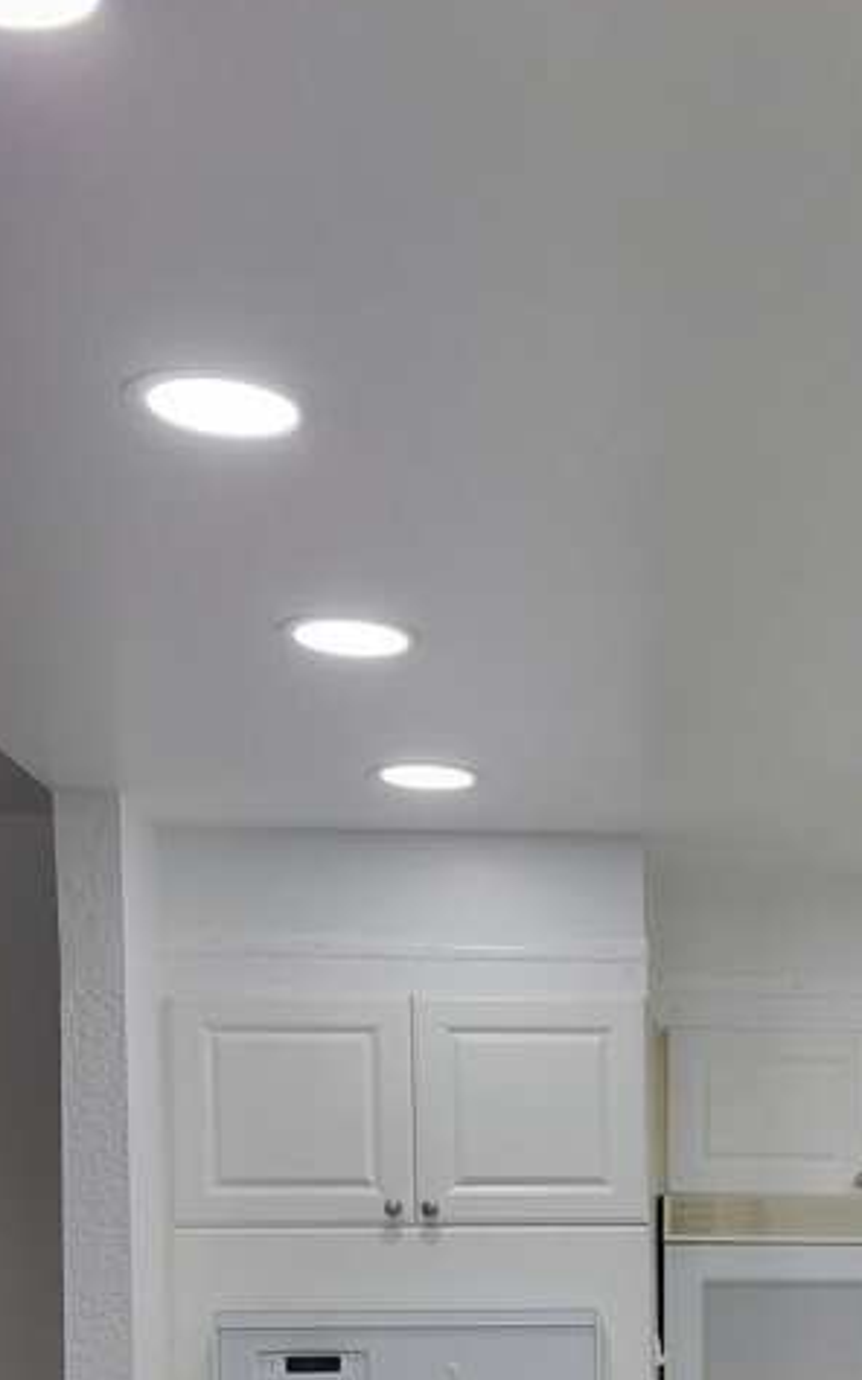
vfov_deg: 30.6
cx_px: 1037
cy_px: 1377
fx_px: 2332
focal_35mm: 62
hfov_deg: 19.7
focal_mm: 5.4
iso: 80
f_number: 1.8
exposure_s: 1/120
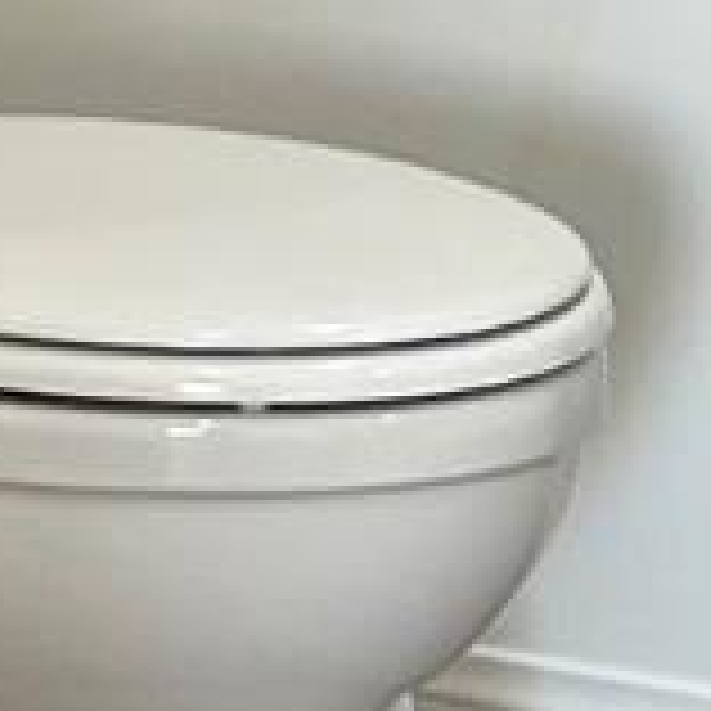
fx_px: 5670
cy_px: -686
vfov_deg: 6.9
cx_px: 104
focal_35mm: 244
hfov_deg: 7.2
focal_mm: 3
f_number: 1.8
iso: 40
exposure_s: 1/60
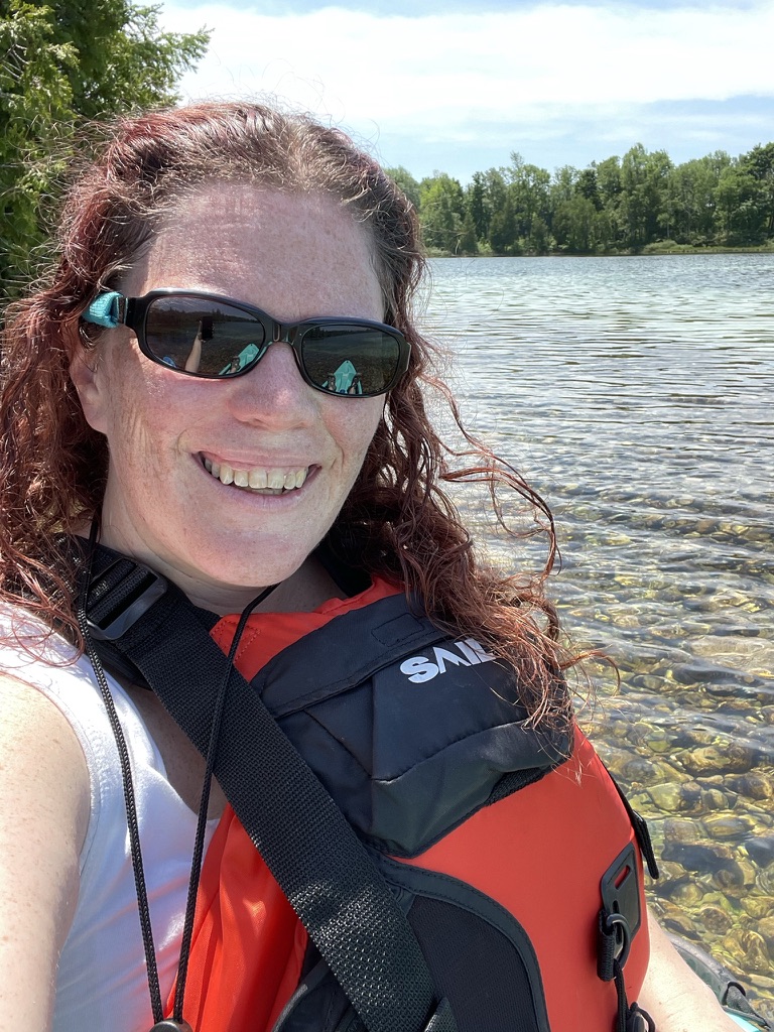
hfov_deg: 46.8
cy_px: 516
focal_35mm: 30
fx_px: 894
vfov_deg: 60.0
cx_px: 387
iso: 25
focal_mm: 2.71
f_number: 2.2
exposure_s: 1/206
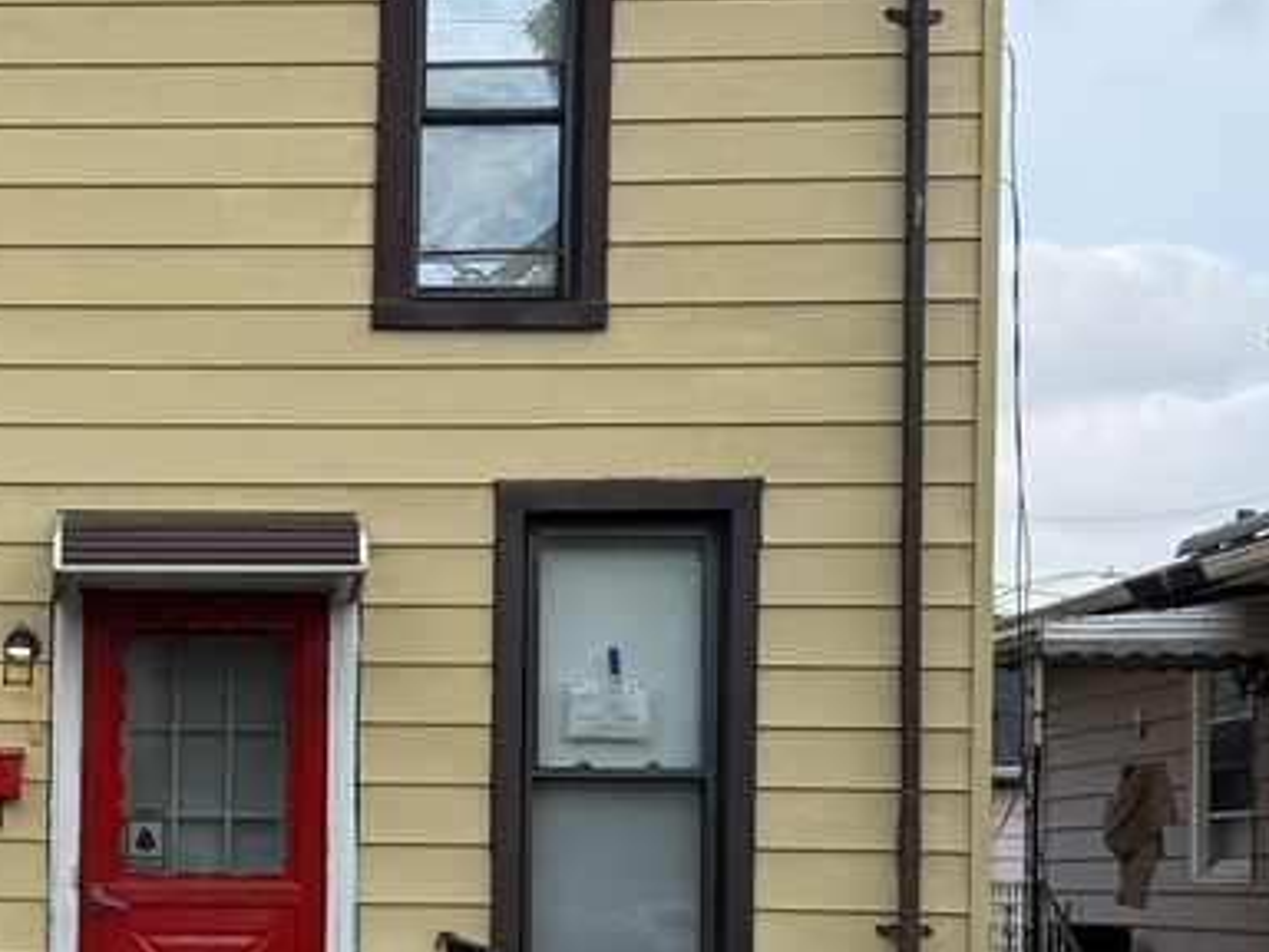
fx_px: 3299
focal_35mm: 90
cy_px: 813
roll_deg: -0.3
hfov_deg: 20.9
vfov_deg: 16.3
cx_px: -76
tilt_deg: +1.8
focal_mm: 6.76
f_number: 1.78
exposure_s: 1/2445
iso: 80
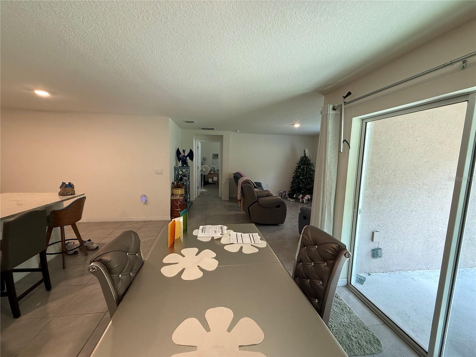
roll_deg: -1.2
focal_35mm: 14
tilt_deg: -5.9
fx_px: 193
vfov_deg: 85.7
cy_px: 178
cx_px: 238
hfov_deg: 102.1
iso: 320
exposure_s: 1/120
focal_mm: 2.22
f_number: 2.2
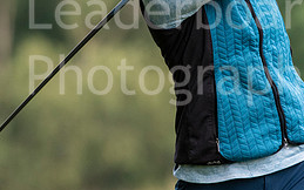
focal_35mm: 1269
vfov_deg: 1.0
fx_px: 10516
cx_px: 181
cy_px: 21
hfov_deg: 1.7
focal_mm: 370
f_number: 5.6
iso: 1250
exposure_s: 1/1000
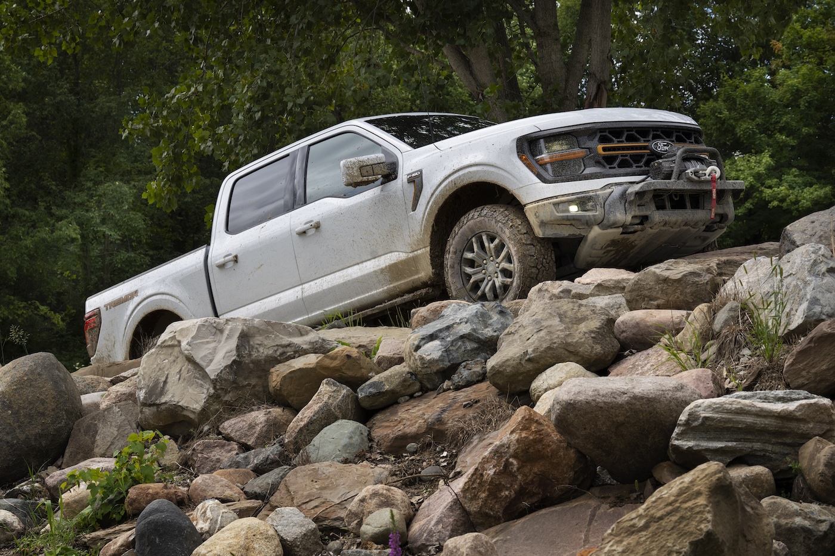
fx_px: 1832
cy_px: 278
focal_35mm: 79
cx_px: 418
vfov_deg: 17.3
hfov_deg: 25.7
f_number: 9
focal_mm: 79
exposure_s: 1/1600
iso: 800
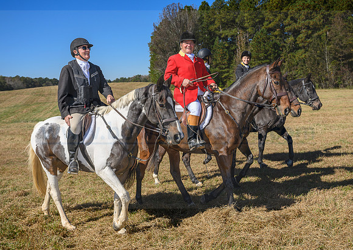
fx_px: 414
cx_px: 177
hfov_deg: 46.2
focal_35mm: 41
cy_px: 127
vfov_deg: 33.6
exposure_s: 1/500
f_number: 5
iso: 64
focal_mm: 39
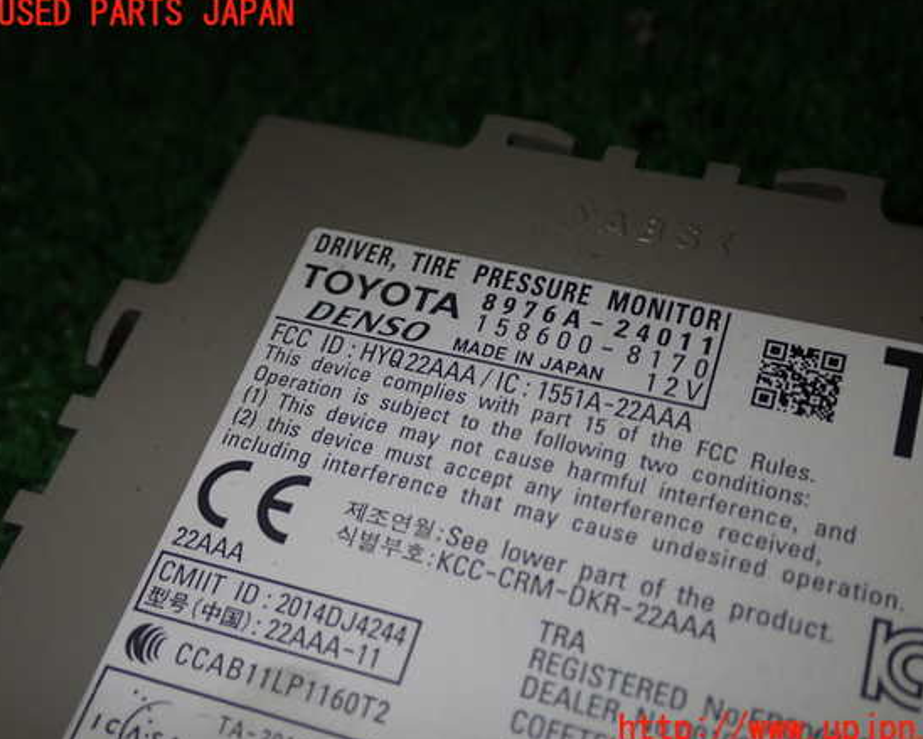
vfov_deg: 32.1
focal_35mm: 47
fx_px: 1285
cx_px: 494
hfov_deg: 39.5
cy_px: 372
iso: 200
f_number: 9
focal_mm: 7.84
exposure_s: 1/40
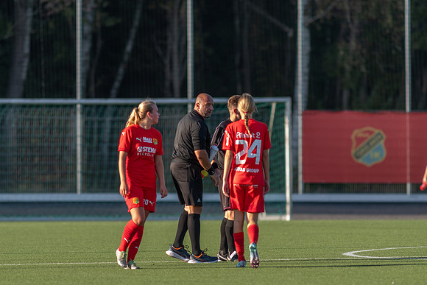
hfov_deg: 4.5
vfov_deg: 3.0
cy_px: 142
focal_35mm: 457
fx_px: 5423
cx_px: 214
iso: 560
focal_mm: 300
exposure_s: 1/2000
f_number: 3.2
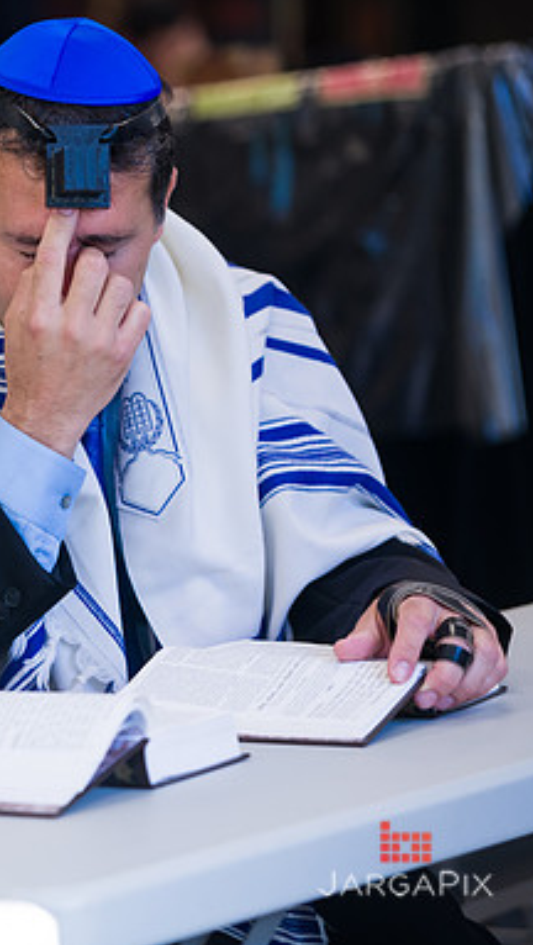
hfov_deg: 5.7
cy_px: 472
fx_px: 5366
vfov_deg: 10.1
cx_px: -160
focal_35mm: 214
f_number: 3.2
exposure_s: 1/125
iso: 200
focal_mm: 135
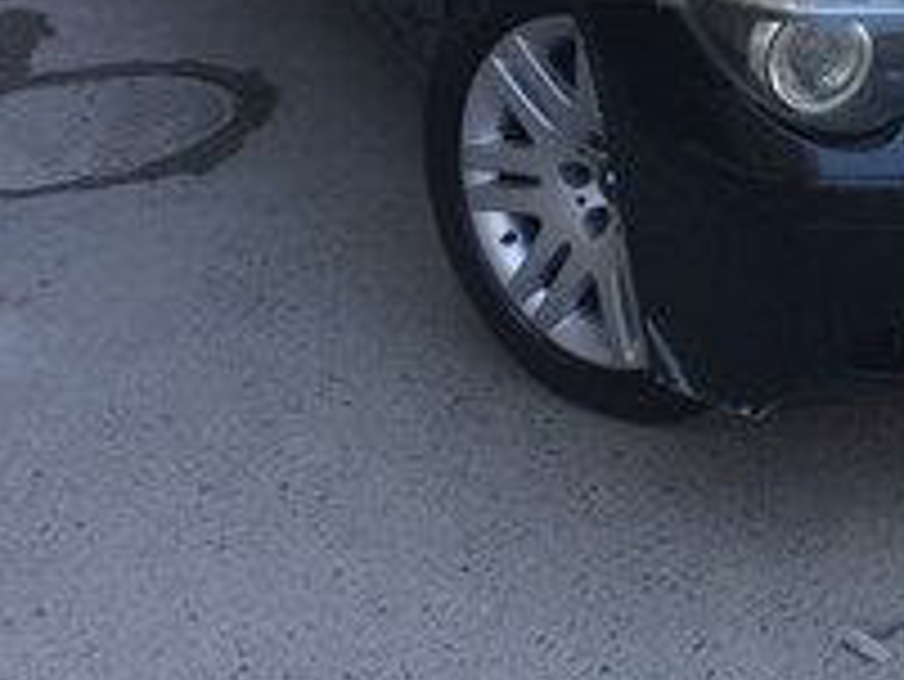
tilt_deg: -15.7
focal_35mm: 95
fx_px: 2482
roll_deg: -1.2
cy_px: -61
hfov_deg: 19.5
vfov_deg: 15.2
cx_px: 1079
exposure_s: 1/197
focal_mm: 4.15
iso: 32
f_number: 2.2
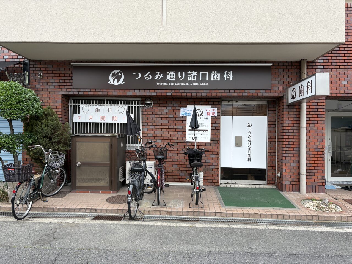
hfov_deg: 67.3
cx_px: 176
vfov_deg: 53.1
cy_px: 132
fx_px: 264
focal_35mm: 26
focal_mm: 5.96
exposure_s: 1/601
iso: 50
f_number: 1.6
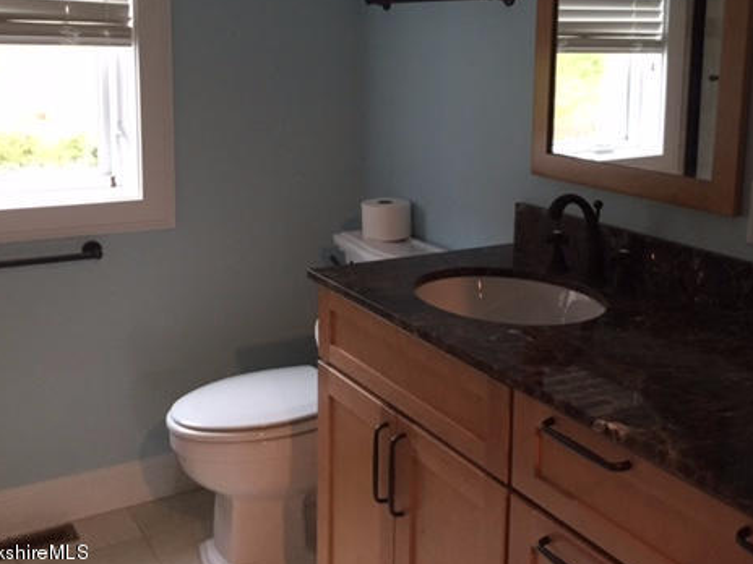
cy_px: 196
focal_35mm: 40
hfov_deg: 46.4
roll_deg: -2.6
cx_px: 474
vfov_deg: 35.7
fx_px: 870
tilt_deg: -10.6
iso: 160
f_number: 2.2
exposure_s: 1/30
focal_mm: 4.15
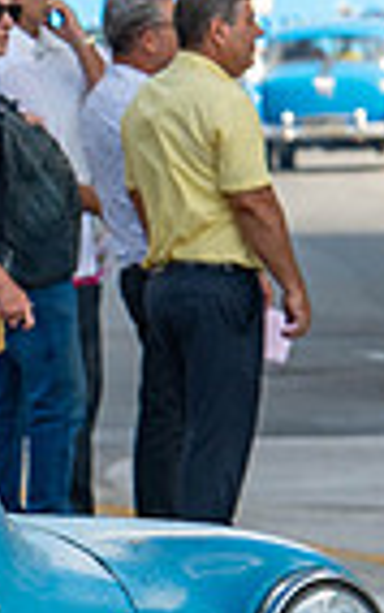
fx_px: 10595
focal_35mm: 634
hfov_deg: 2.1
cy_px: 435
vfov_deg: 3.3
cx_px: -745
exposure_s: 1/200
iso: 100
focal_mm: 135
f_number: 7.1
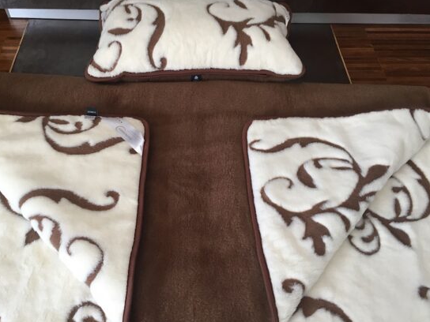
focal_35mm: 32
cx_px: 194
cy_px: 174
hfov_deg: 56.7
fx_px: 398
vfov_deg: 44.1
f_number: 2.2
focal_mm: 4.15
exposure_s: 1/33
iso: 40
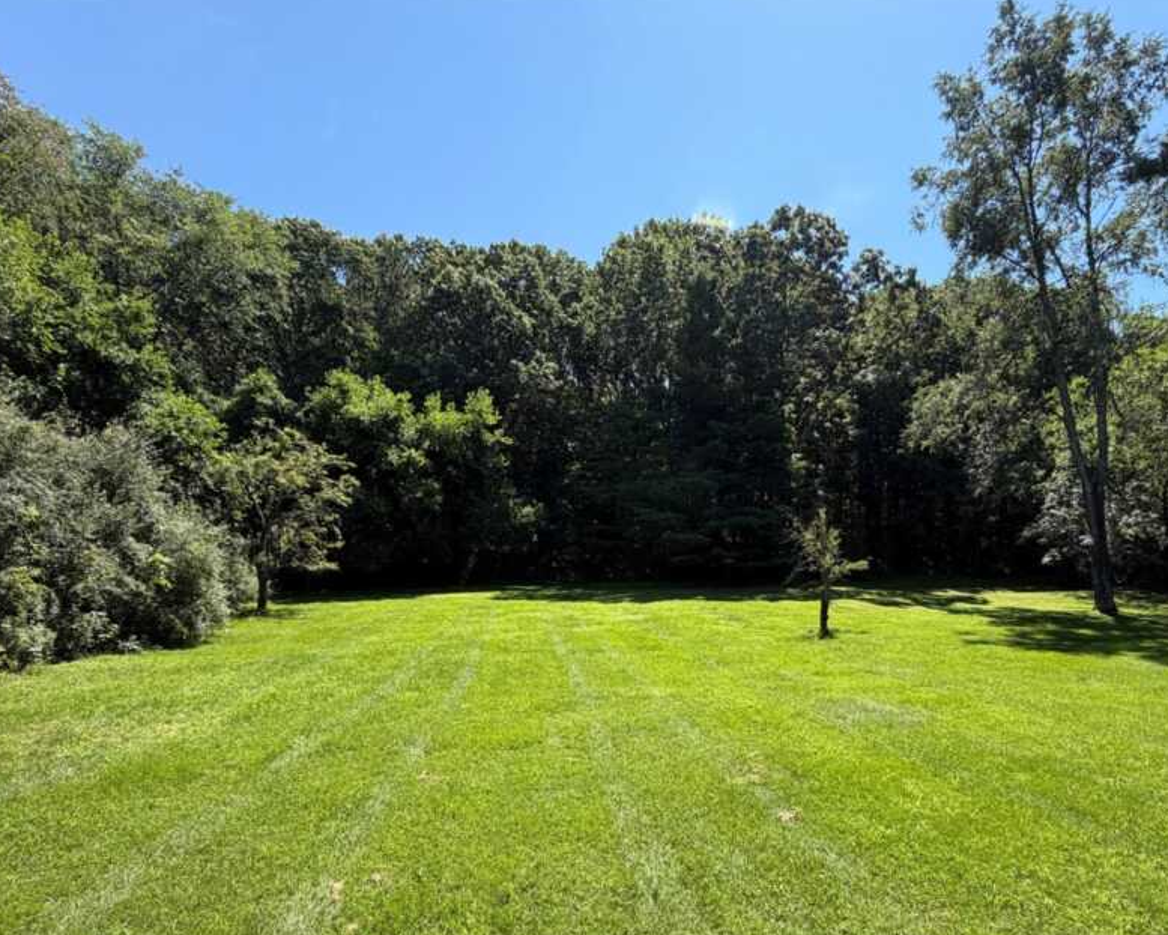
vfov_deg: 72.9
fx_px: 622
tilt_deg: +3.0
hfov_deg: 85.9
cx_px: 658
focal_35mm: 18
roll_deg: +1.7
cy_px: 567
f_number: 2.2
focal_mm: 2.22
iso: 40
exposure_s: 1/709
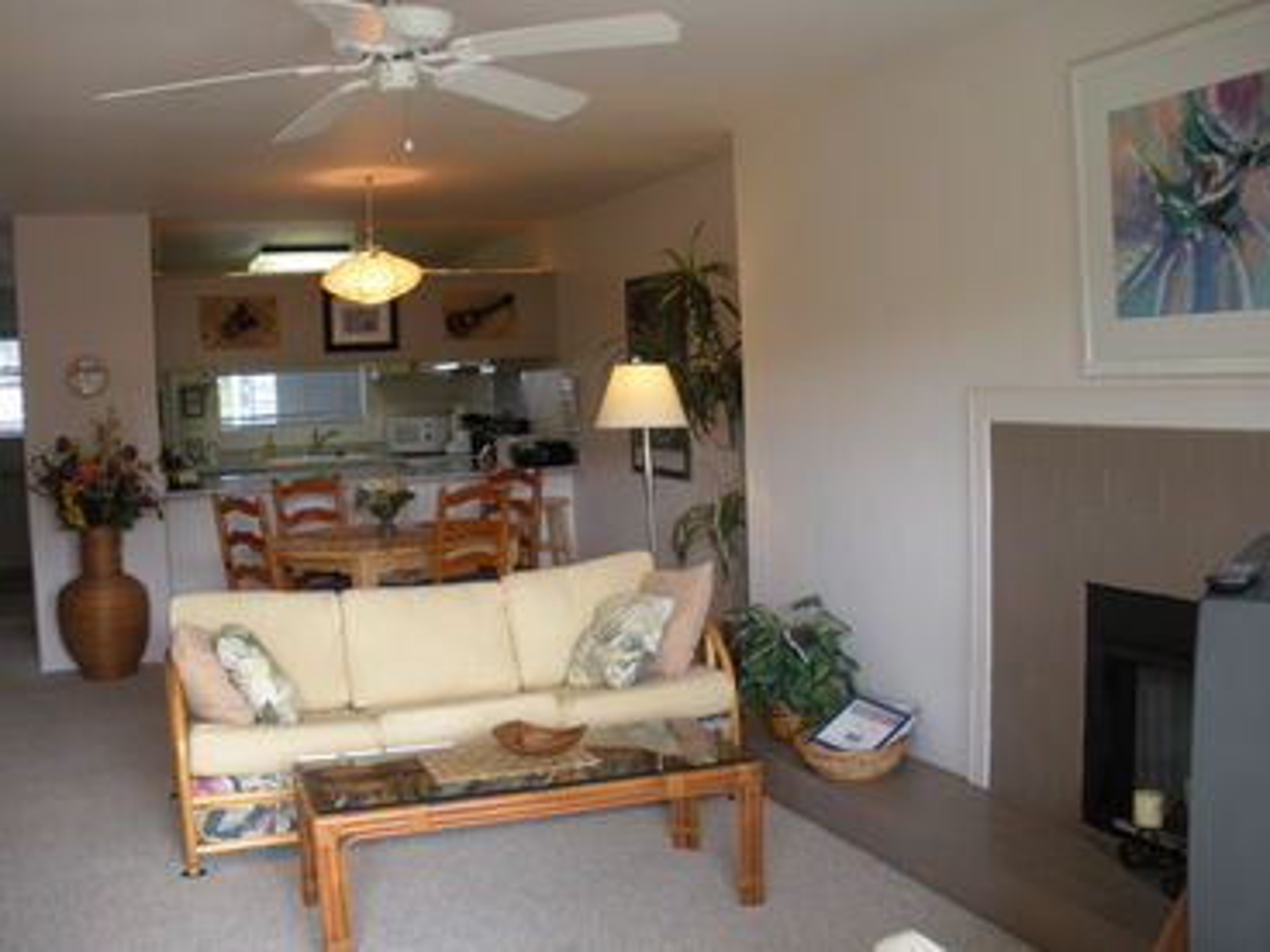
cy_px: 476
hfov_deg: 51.4
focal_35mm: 36
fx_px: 1321
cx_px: 635
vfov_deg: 39.7
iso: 198
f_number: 3.5
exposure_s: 1/59.1
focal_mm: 6.3
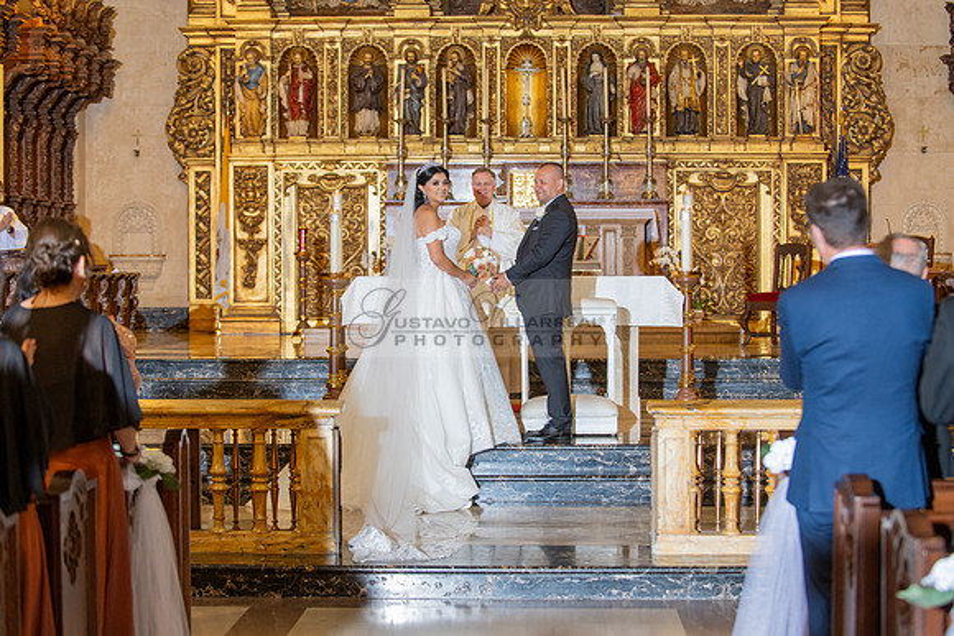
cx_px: 477
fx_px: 1877
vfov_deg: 19.2
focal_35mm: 71
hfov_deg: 28.5
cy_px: 318
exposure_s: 1/160
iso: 1000
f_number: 3.2
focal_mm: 70
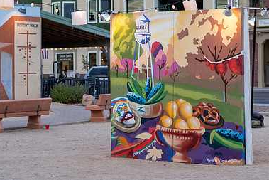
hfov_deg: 19.1
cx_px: 158
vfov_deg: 12.8
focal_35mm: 107
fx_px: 800
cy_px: 43
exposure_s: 1/250
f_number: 4
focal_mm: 70
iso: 500
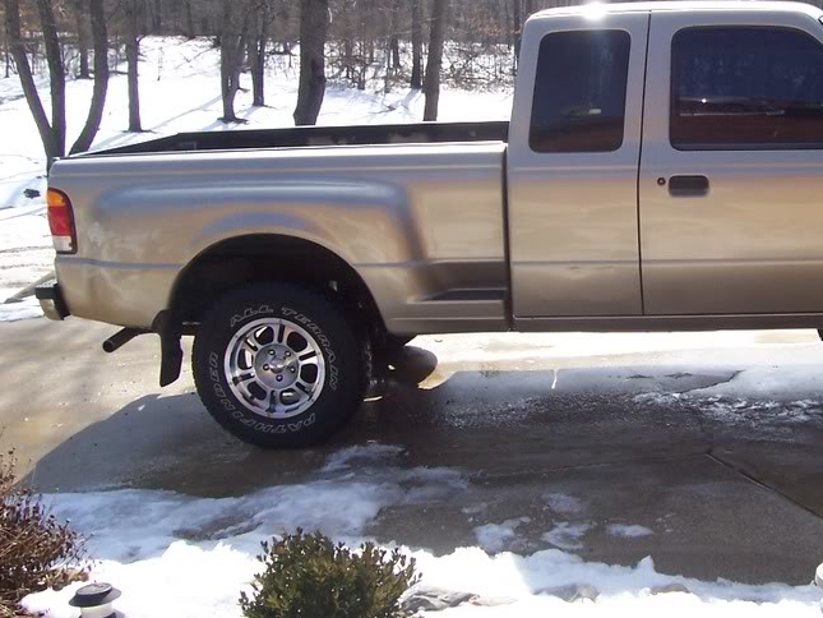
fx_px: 1284
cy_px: 239
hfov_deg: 34.5
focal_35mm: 54
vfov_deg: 27.0
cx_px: 652
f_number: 5.6
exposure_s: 1/350
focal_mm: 5.6
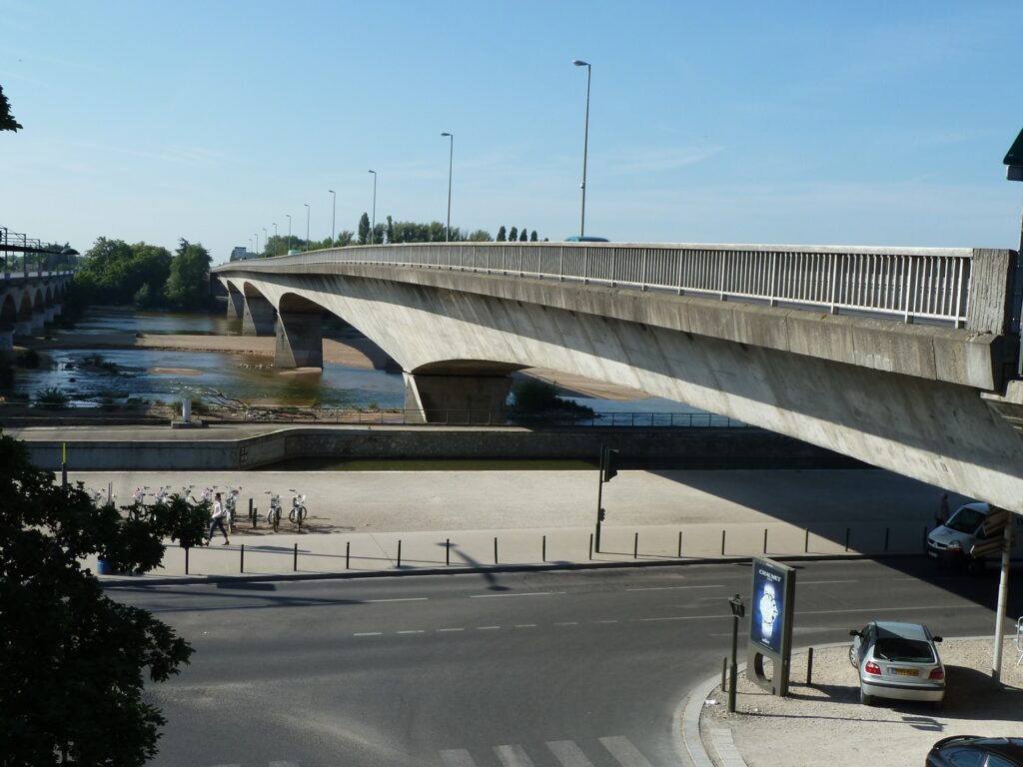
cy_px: 384
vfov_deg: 34.3
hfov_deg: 44.8
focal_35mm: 42
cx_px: 512
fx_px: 1241
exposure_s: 1/400
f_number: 4.5
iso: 80
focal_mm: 6.9
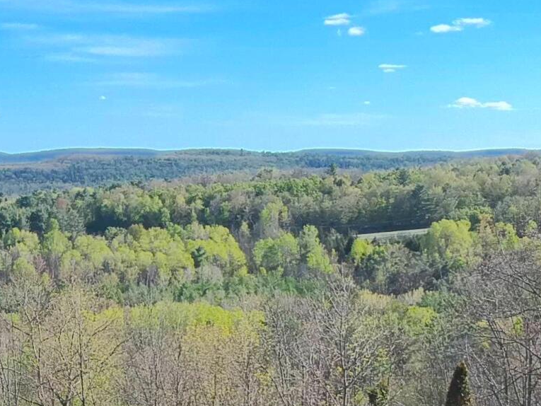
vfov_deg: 14.6
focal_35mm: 98
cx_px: -40
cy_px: 484
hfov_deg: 19.3
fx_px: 1532
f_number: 2.6
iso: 100
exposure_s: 1/800
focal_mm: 4.49
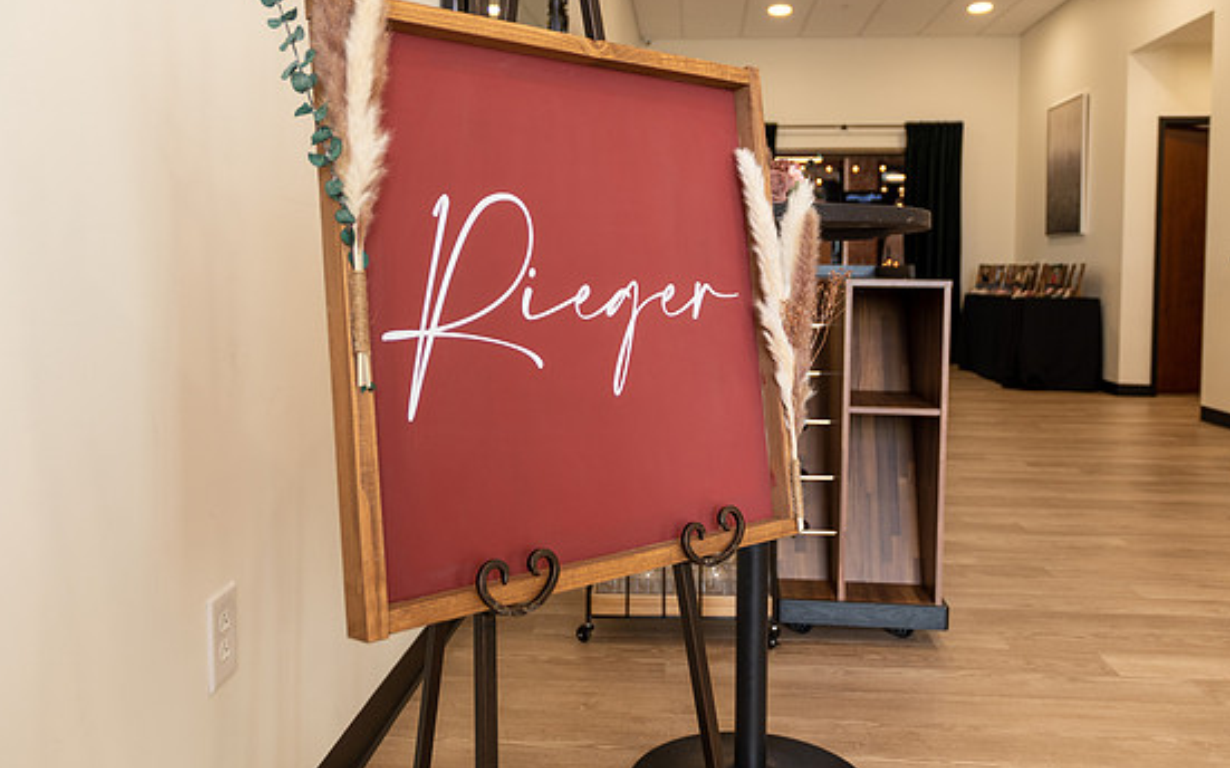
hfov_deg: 62.9
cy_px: 310
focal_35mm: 30
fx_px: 1005
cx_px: 619
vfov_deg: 41.6
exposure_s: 1/50
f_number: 2.8
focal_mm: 16
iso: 110
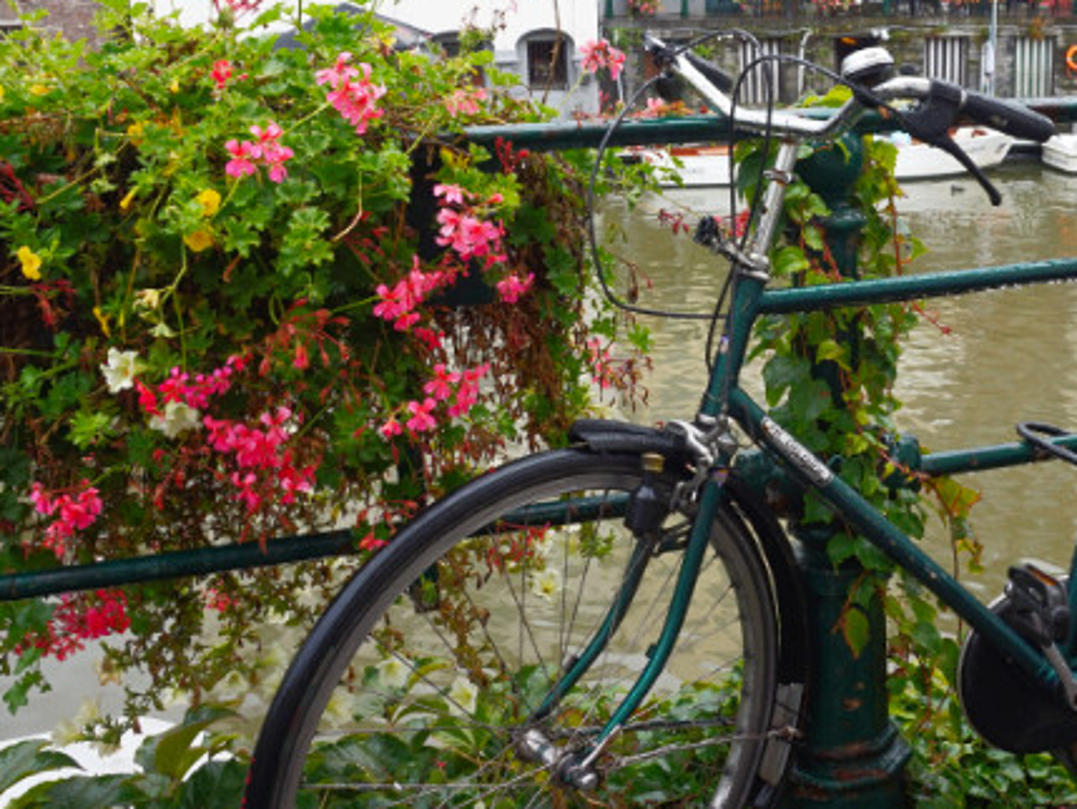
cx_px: 778
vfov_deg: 33.4
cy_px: 289
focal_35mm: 43
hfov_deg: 42.8
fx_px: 1338
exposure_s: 1/60
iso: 100
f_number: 5.6
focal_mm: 16
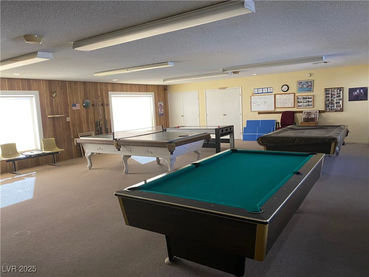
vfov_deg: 53.1
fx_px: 277
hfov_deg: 67.3
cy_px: 138
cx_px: 184
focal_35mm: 26
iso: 160
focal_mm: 4.25
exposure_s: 1/60
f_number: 1.8
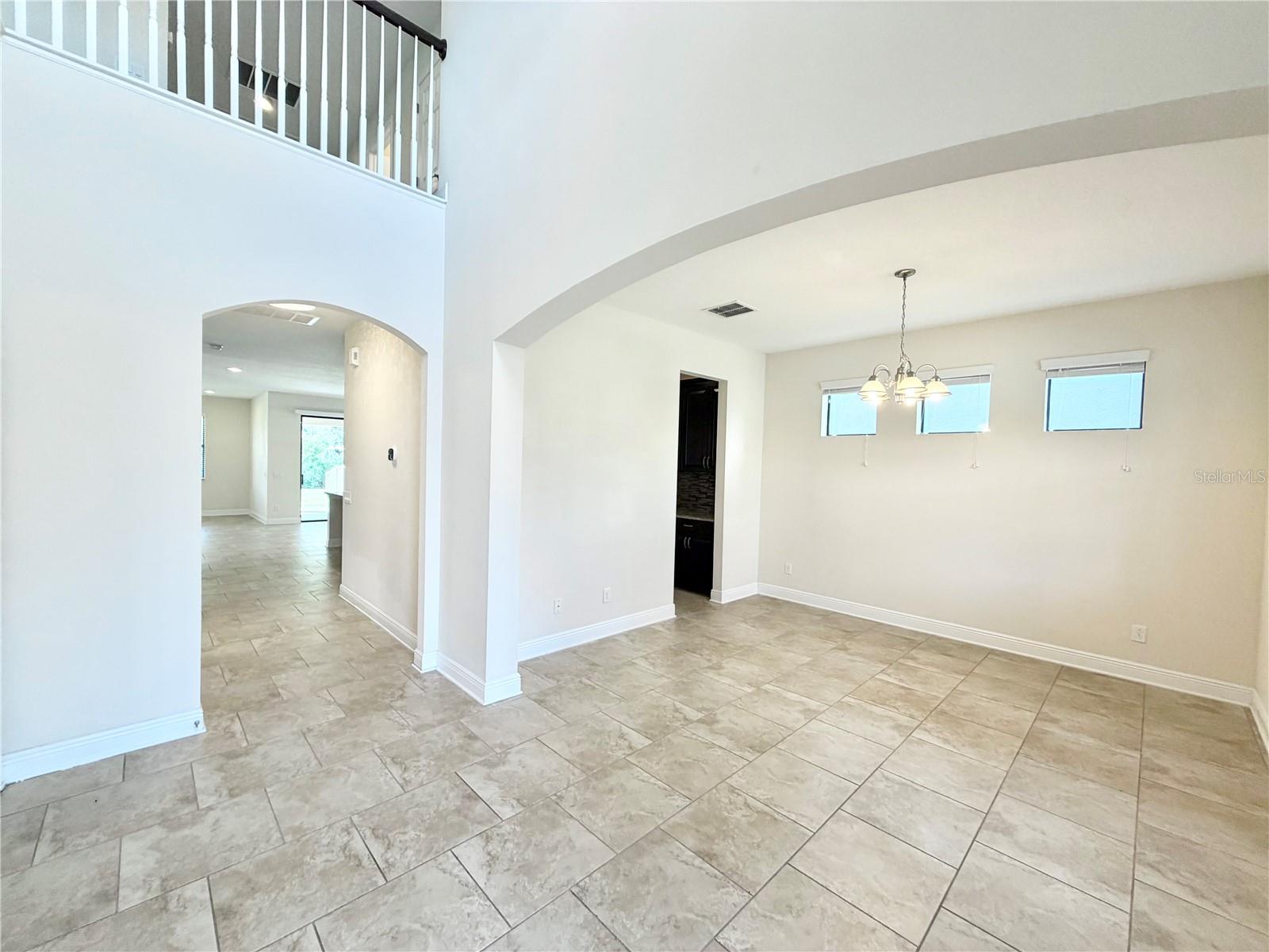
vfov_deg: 85.7
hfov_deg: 102.1
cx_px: 634
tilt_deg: -2.4
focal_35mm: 14
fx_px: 513
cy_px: 476
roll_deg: -1.2
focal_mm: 2.22
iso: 160
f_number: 2.2
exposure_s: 1/120
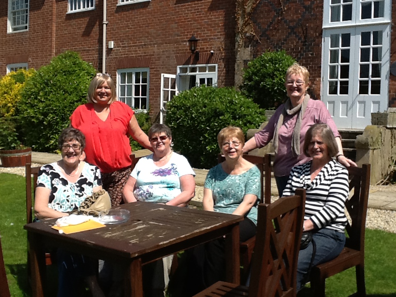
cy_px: 148
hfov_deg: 56.8
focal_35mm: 32
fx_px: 366
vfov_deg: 44.2
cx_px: 198
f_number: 2.4
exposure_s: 1/1575
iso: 80
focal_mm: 2.03
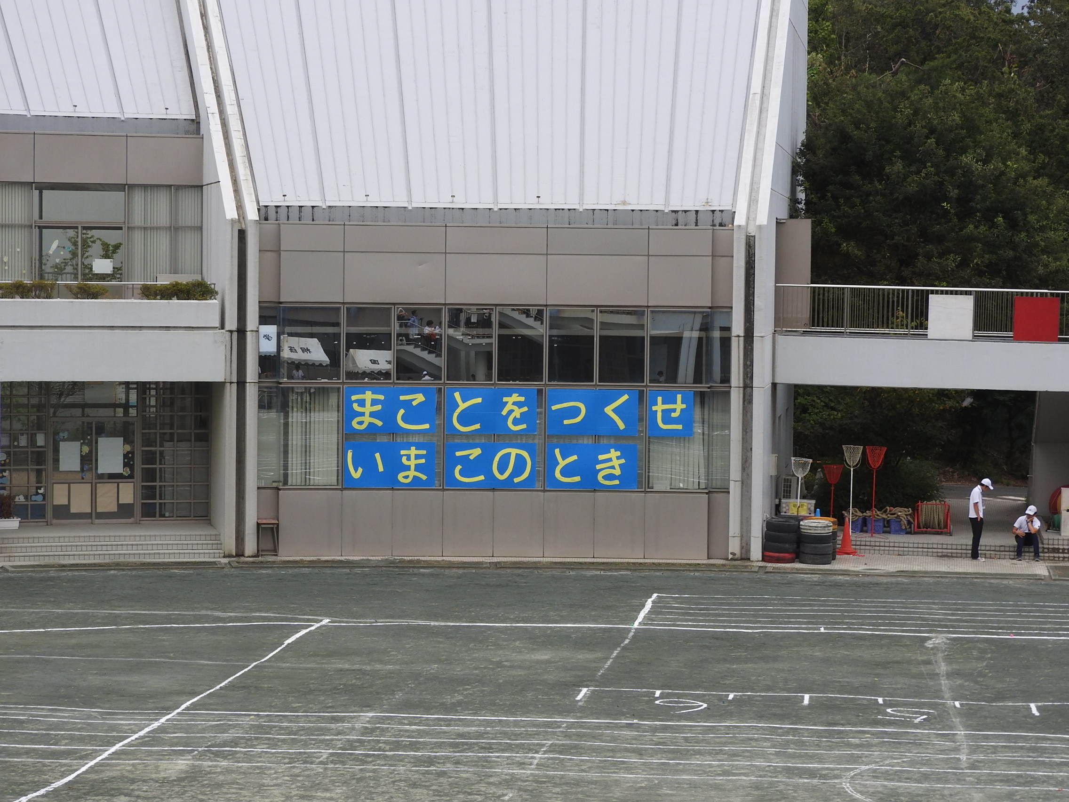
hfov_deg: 20.7
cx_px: 534
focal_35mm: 95
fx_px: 2934
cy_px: 401
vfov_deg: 15.6
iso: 100
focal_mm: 17
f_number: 4.8
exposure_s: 1/125
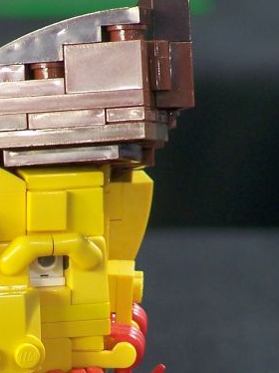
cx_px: -50
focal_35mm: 597
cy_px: 337
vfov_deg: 3.3
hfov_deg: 2.5
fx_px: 6423
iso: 80
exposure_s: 1/3
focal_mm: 36.2
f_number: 3.2
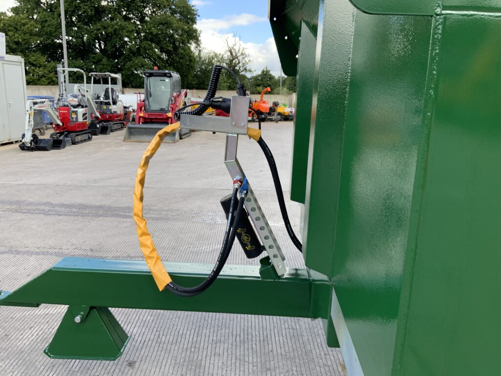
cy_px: 188
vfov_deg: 48.2
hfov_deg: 61.7
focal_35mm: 29
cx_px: 250
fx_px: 420
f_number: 1.8
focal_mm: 3
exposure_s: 1/331
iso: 16
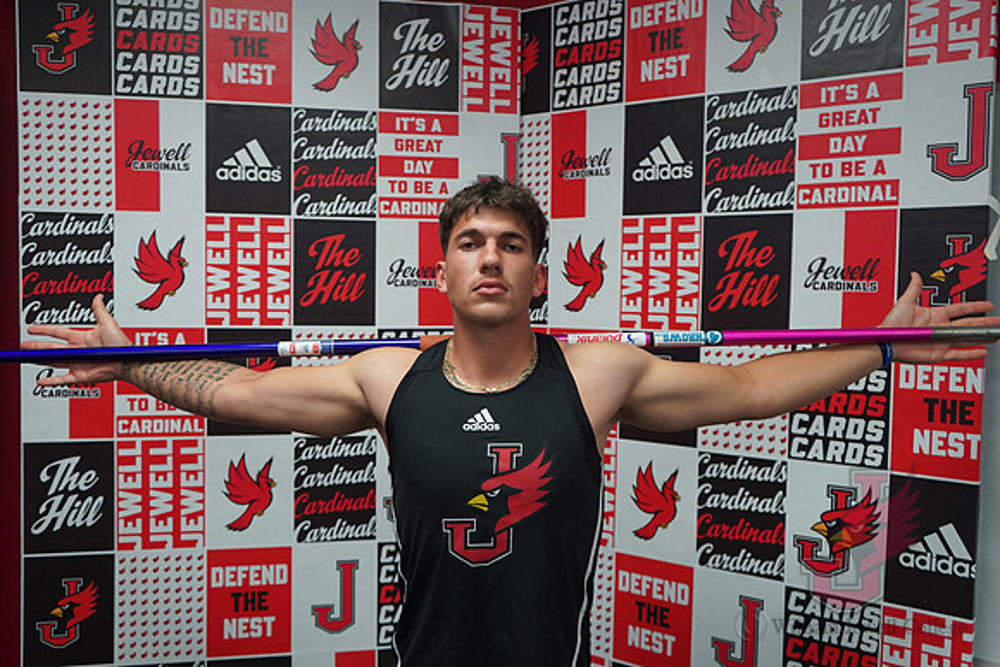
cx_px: 500
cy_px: 334
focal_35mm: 31
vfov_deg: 42.3
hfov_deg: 60.3
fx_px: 861
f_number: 4
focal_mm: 31
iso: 1000
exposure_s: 1/160
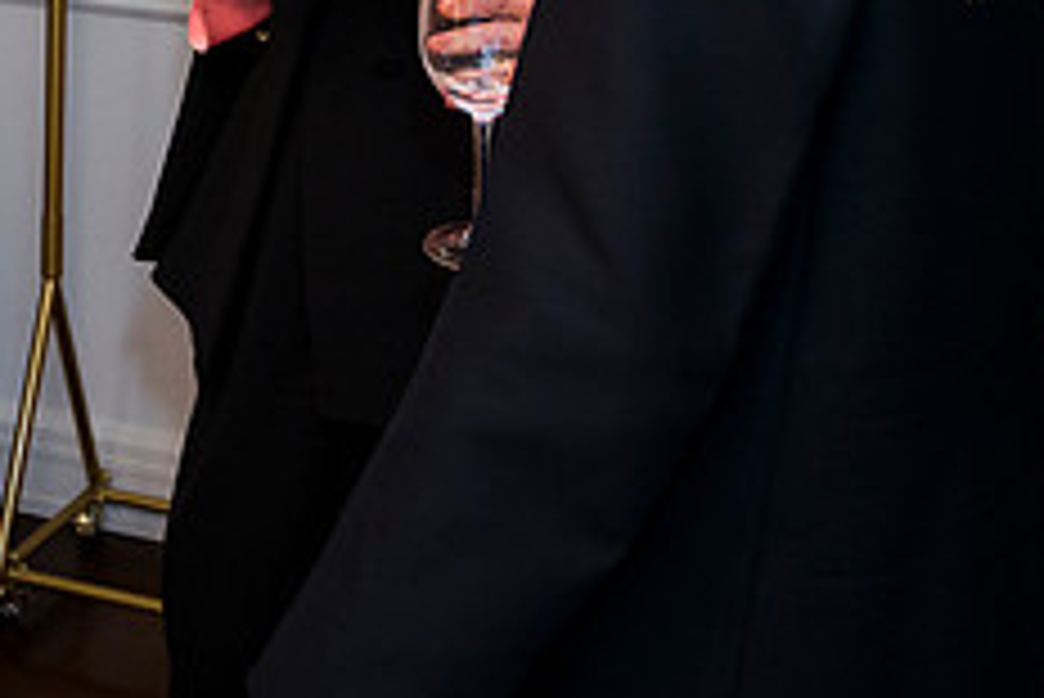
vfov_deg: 16.3
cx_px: -220
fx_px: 2358
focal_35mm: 81
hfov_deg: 22.9
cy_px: -83
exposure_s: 1/125
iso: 1250
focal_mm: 32.5
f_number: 4
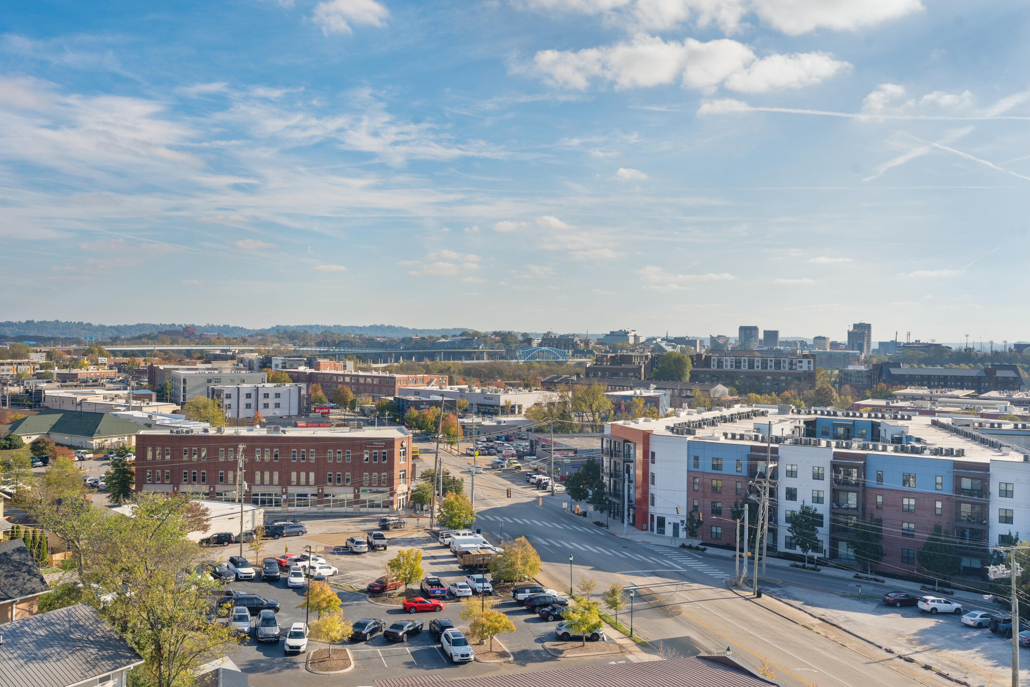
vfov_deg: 43.6
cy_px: 344
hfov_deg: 61.9
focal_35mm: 30
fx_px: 858
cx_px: 515
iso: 320
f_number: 8
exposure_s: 1/640
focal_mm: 30
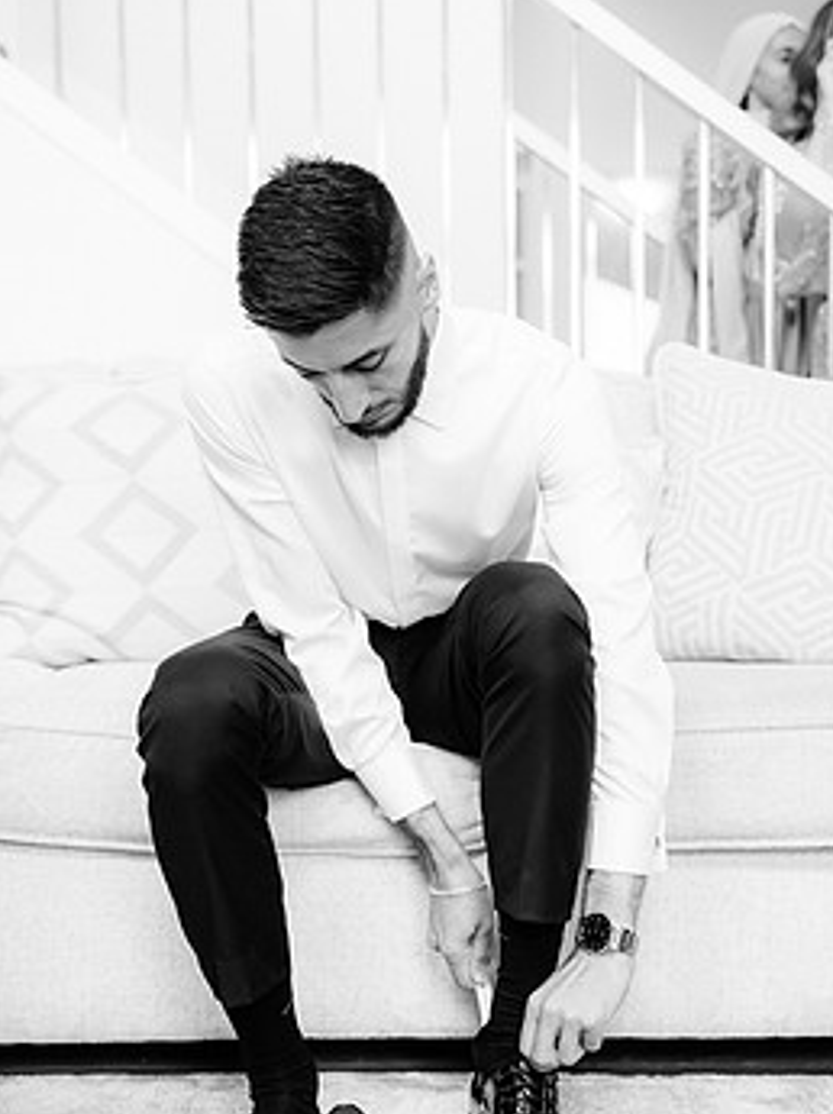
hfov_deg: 27.0
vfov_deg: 35.6
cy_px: 552
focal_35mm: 54
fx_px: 1736
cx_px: 378
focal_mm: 43
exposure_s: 1/160
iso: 500
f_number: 2.8
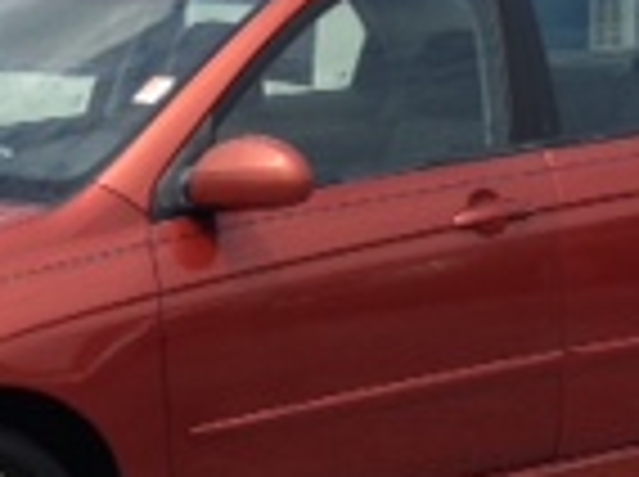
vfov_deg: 9.9
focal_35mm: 149
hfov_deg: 13.3
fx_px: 2746
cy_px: 346
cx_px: 256
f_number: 2.4
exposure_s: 1/1695
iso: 50
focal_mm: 4.13
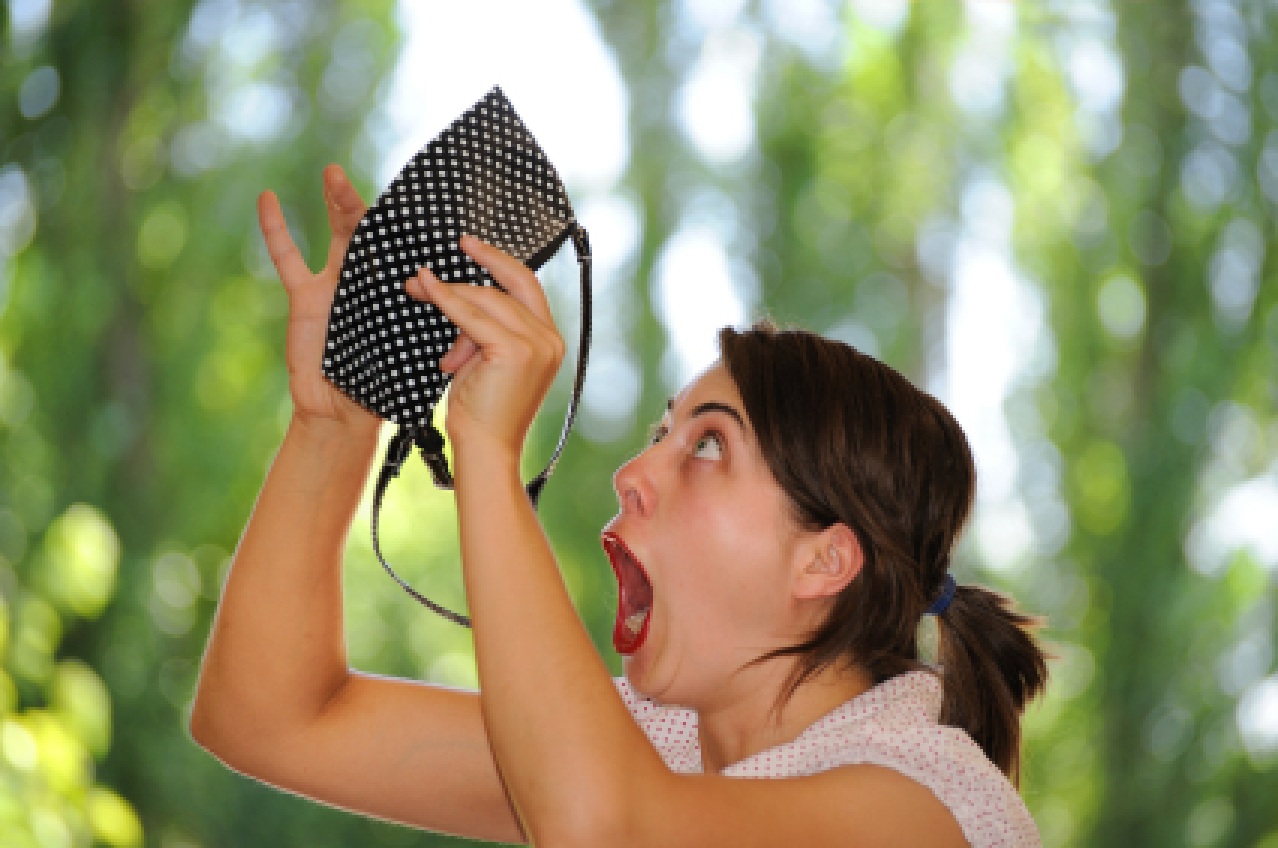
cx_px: 639
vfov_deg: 6.8
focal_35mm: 200
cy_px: 424
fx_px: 7089
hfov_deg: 10.3
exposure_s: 1/160
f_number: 5.3
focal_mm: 200
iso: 200
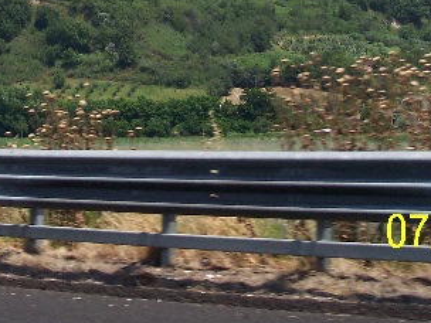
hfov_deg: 19.5
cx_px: 95
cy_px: -88
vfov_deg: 14.2
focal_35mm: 100
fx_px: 1245
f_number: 4.8
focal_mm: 8
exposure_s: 1/700
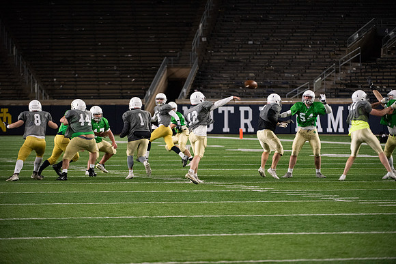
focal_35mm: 220
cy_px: 132
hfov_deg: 9.4
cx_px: 198
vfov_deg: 6.2
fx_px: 2420
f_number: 4
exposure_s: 1/500
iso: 4500
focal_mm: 220
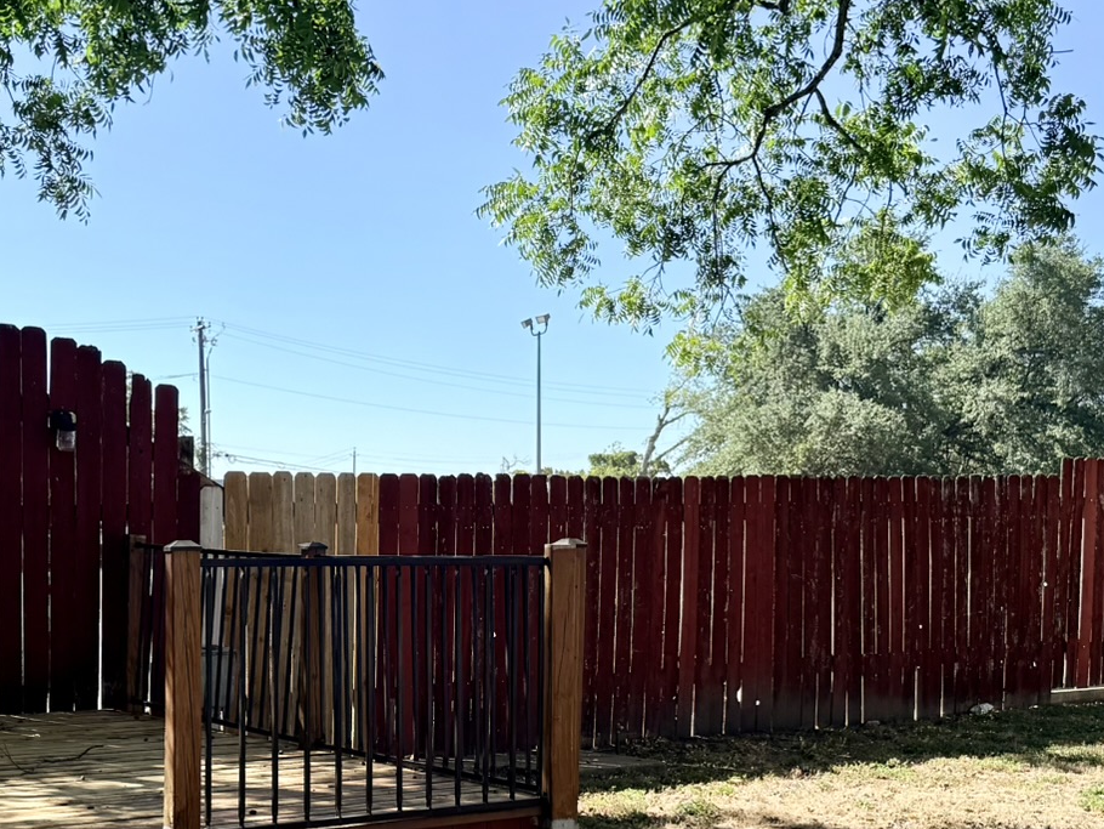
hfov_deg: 35.5
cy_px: 637
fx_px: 1723
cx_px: 480
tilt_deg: -3.4
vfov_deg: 26.6
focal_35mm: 54
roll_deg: +0.0
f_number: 1.78
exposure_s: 1/2525
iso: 100
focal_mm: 6.76
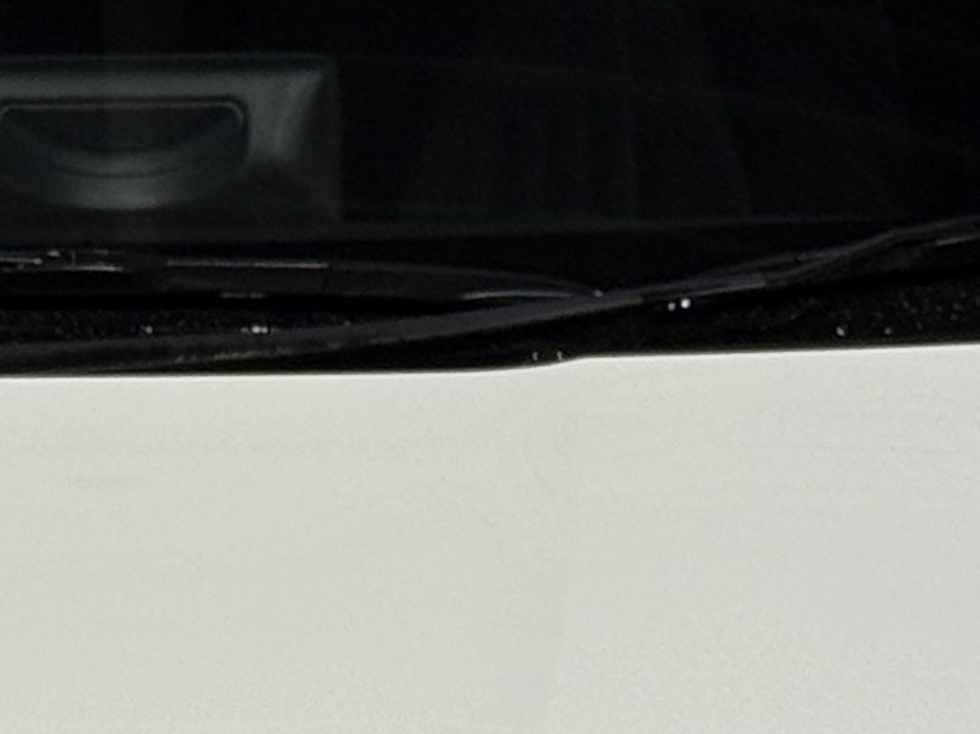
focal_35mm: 285
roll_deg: +0.5
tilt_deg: -12.3
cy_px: 1012
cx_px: 79
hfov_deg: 6.9
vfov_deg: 5.2
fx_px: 8067
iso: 80
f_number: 1.78
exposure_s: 1/120
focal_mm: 6.76
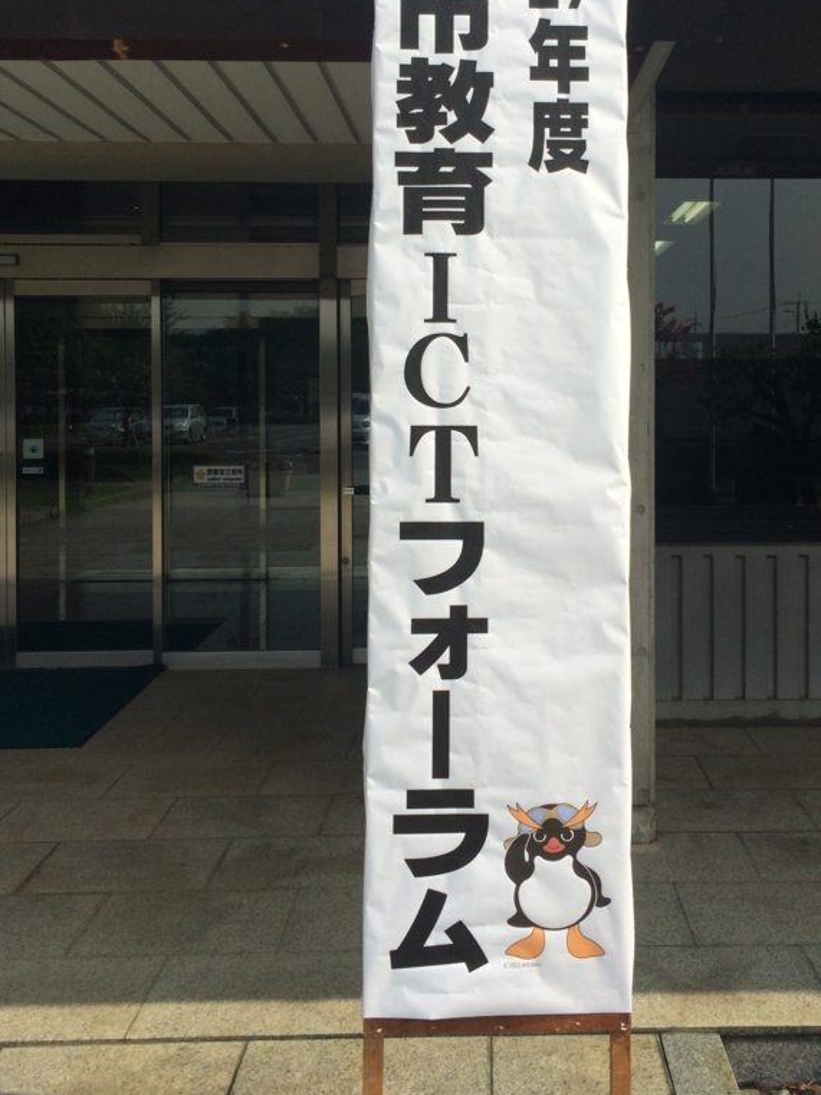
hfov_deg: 36.6
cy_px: 422
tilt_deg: -4.1
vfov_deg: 47.5
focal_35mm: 39
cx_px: 523
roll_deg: +1.1
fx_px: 1233
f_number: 2.2
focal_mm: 4.15
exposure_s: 1/2415
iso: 32
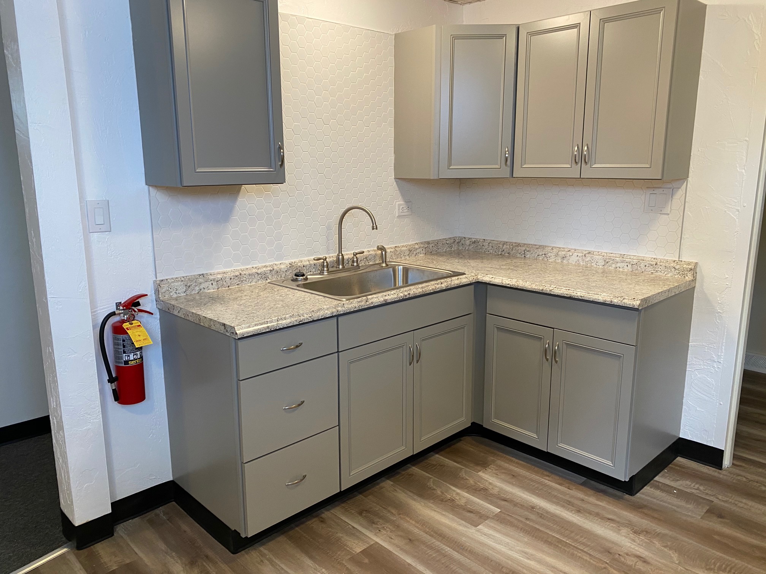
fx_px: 575
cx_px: 383
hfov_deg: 67.3
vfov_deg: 53.1
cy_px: 287
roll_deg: -0.5
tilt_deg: -10.9
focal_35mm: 26
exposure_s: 1/60
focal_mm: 4.25
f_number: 1.8
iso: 80
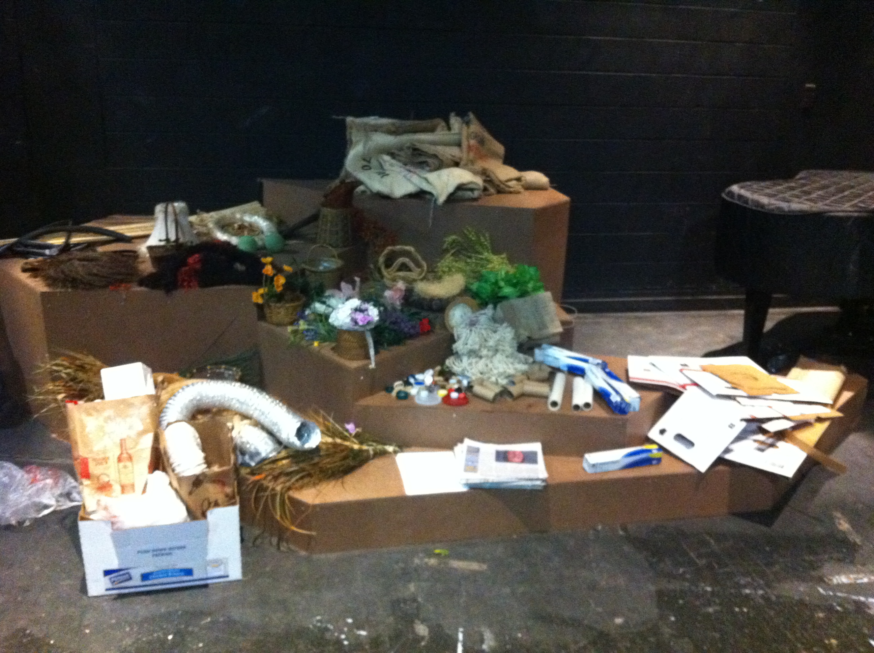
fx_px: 882
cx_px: 437
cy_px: 326
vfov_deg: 40.6
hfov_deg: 52.7
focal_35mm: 35
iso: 1000
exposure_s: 1/15
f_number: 2.8
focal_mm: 3.85
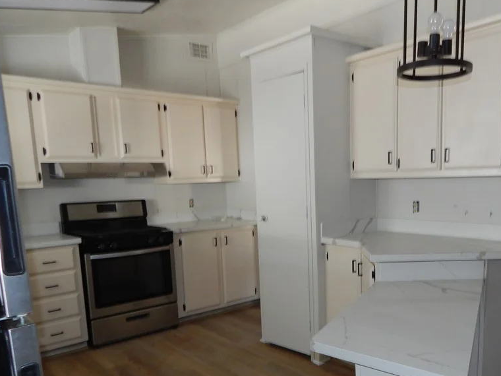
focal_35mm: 31
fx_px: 449
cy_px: 243
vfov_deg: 44.9
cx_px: 309
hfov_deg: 57.7
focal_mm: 4
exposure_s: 1/30
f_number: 3
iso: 200
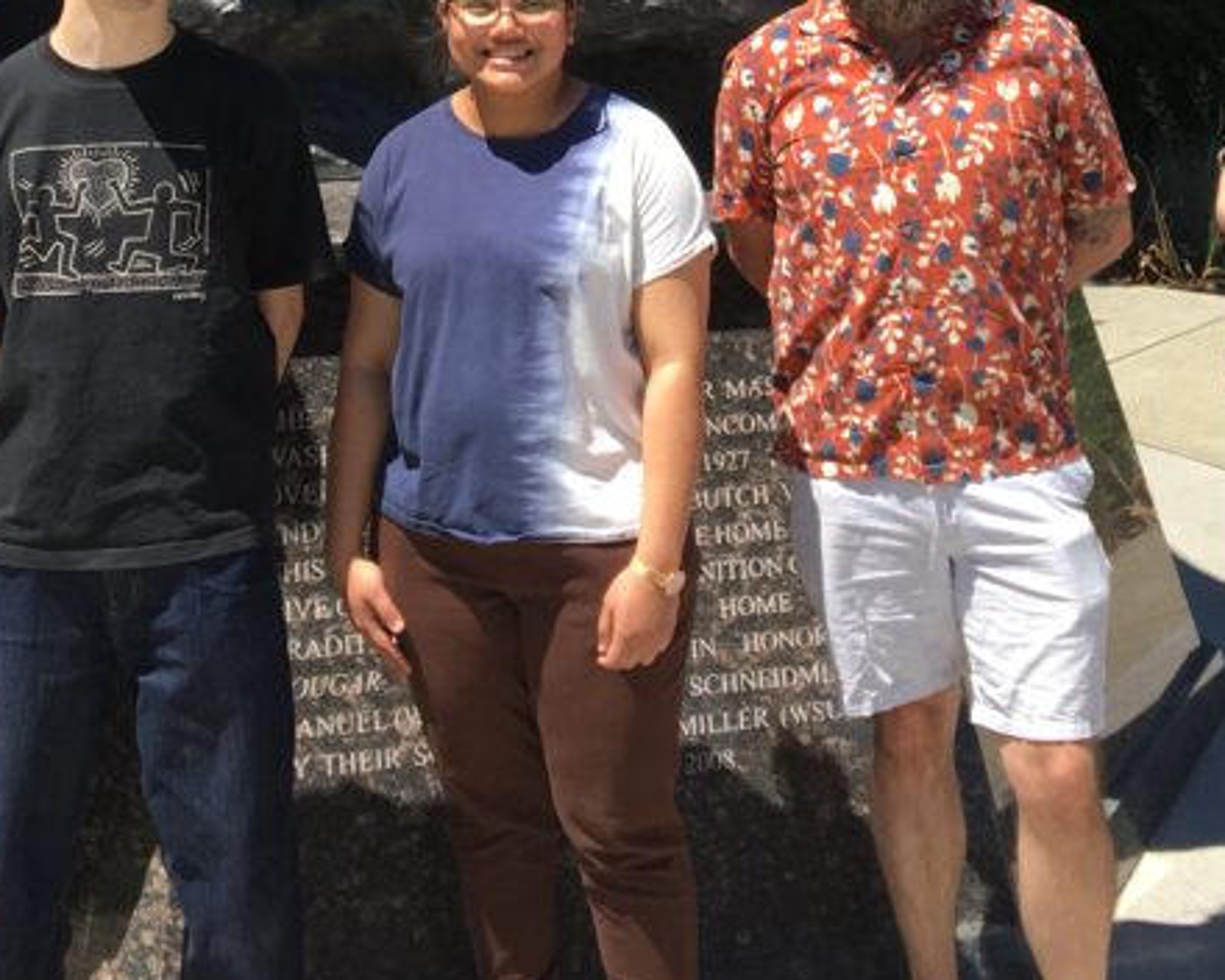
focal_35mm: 68
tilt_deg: -0.1
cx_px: 663
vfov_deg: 20.8
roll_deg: +0.9
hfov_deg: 27.9
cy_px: -231
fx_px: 2465
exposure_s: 1/938
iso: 25
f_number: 2.2
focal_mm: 4.15
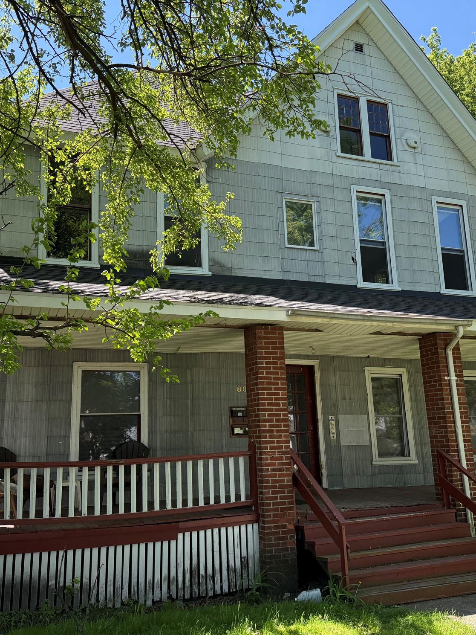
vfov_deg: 55.3
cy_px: 316
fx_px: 605
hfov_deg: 42.9
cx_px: 227
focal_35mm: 33
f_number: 1.78
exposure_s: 1/1046
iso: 100
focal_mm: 6.76
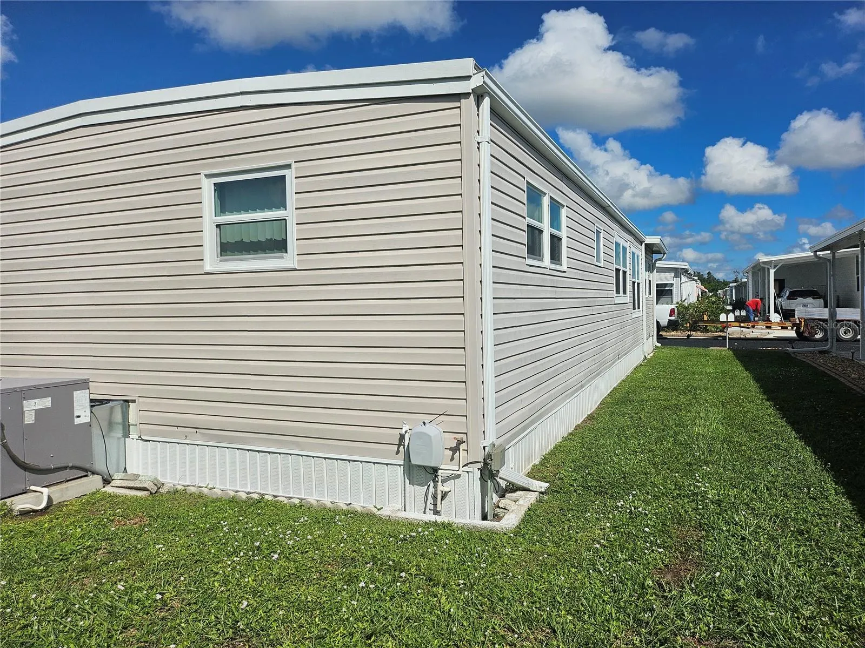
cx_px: 432
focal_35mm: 24
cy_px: 324
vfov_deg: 56.8
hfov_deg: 71.6
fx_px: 600
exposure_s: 1/11413
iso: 50
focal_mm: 5
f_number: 1.8
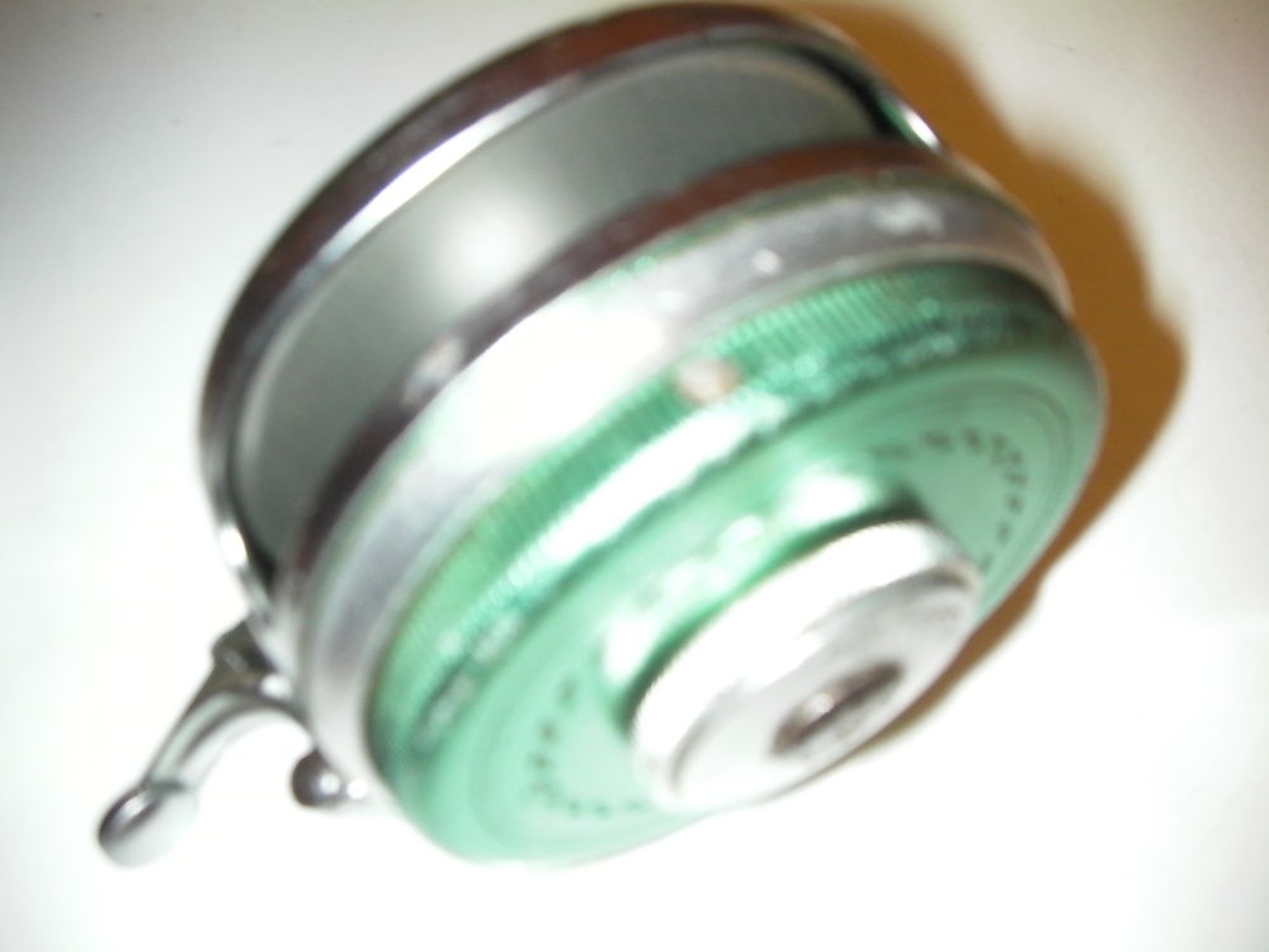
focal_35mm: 38
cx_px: 634
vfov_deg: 37.7
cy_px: 476
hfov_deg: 49.0
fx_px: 1393
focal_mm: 6.3
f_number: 3.5
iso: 200
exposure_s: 1/30
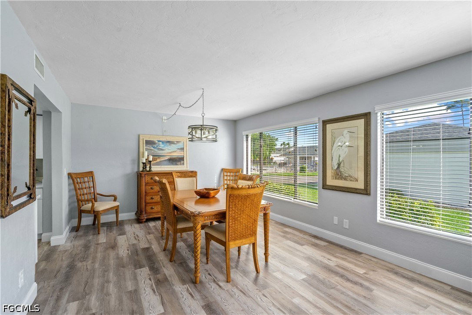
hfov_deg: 96.7
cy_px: 158
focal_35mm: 16
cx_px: 236
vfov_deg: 73.7
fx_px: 210
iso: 400
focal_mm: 16
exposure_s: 1/160
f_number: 8
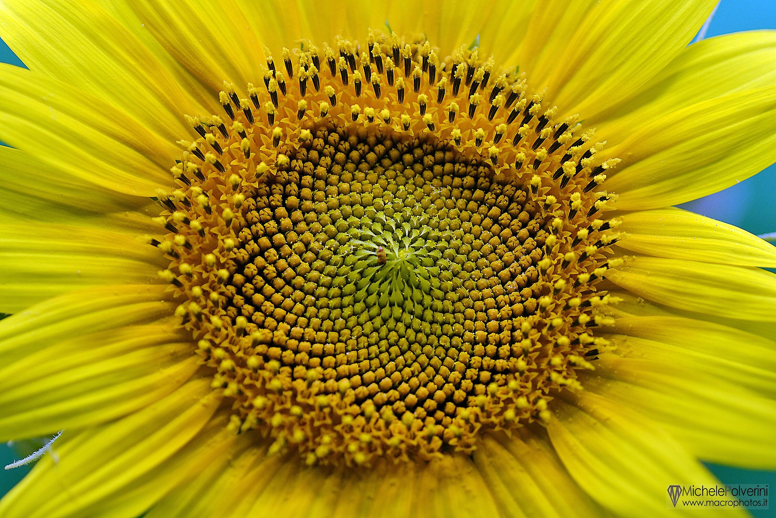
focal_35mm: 135
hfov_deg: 15.2
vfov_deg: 10.2
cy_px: 259
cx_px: 388
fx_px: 2910
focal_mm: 90
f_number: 4.5
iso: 100
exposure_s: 1/125
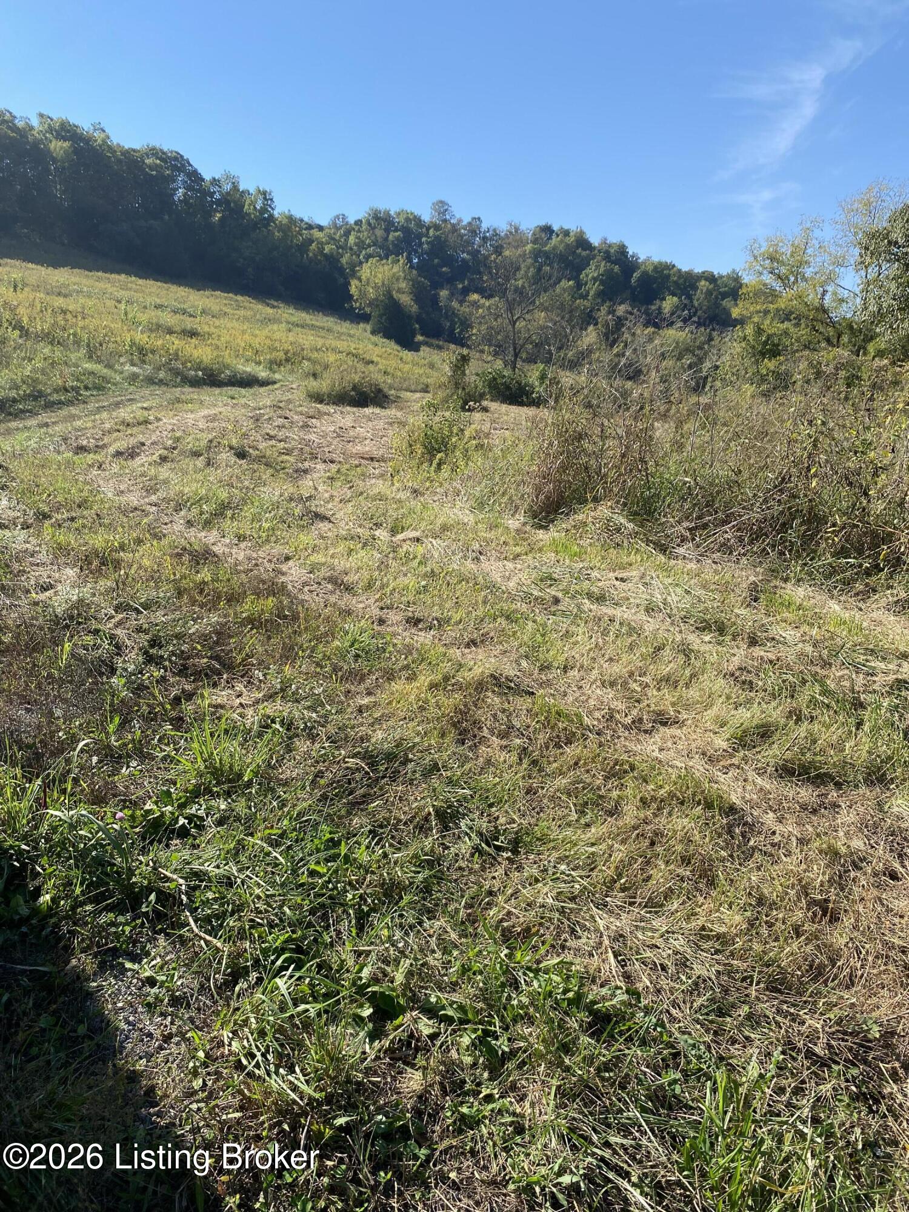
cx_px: 454
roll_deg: +3.0
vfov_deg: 67.3
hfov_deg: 53.1
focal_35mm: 26
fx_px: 910
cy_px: 606
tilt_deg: -11.0
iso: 32
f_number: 1.8
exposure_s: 1/1927
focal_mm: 4.25
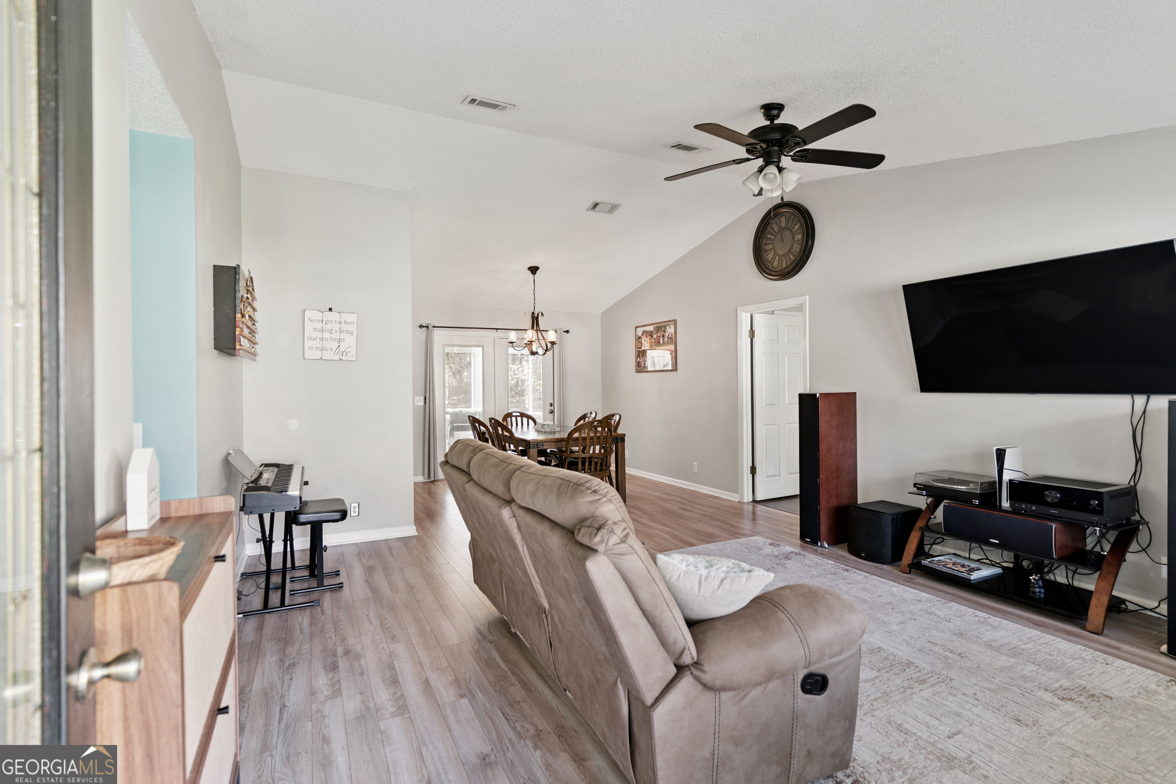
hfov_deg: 93.3
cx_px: 588
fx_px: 555
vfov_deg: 70.5
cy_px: 392
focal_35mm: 17
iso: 250
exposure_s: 1/100
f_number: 2.8
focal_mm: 17
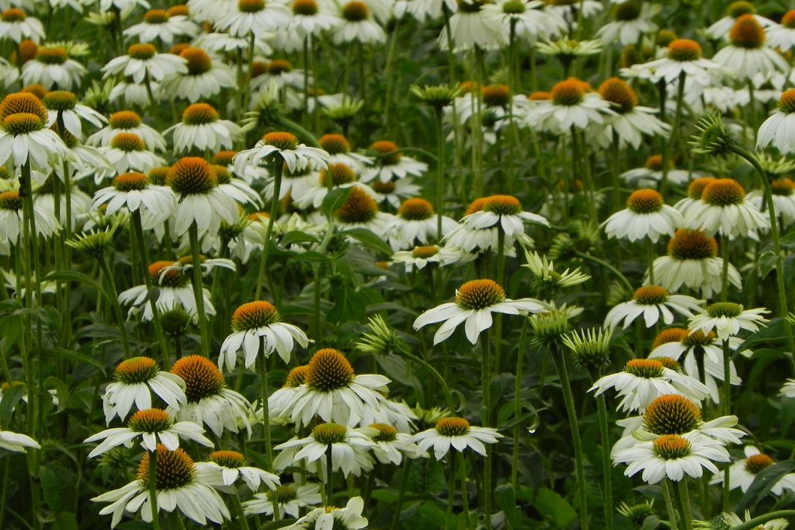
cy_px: 256
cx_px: 399
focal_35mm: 258
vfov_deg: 5.3
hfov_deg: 8.0
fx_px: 5697
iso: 160
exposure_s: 1/80
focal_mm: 44
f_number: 5
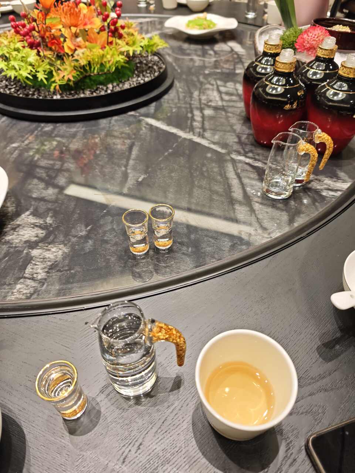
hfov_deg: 58.9
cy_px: 236
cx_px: 178
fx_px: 314
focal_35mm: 23
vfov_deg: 73.9
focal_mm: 6.68
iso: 160
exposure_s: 1/100
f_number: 1.44
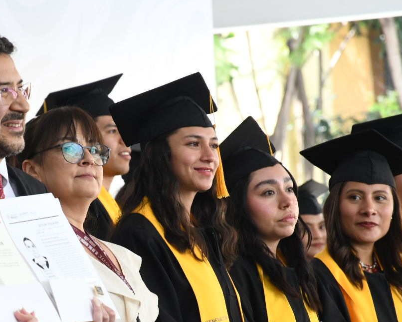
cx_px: 113
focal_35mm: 396
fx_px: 4712
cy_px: 234
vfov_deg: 3.9
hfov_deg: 4.9
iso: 1000
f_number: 7.1
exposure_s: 1/125
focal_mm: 140
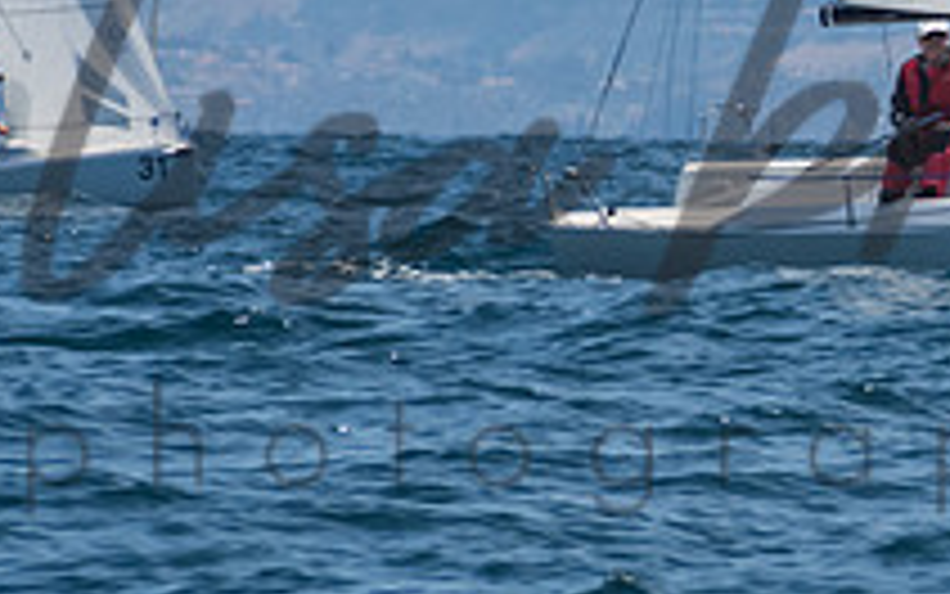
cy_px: 292
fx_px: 35713
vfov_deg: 1.0
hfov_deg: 1.5
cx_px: 1146
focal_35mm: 1379
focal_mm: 300
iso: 640
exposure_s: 1/1250
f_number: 14
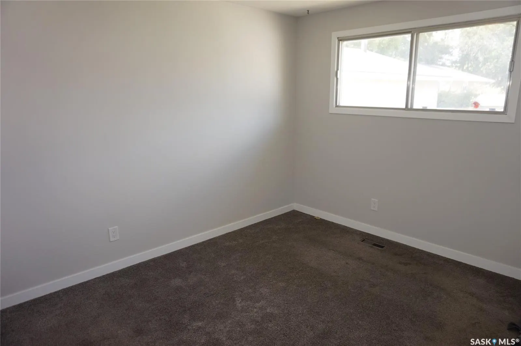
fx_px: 347
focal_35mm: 24
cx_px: 260
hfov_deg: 73.8
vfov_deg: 53.0
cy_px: 173
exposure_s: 1/60
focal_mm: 16
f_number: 4
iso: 200
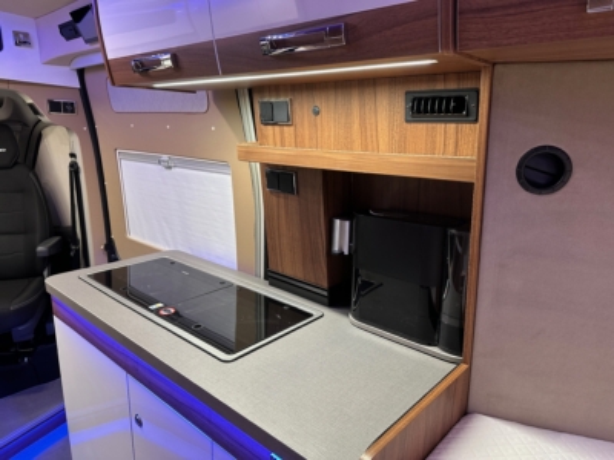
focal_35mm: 24
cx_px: 307
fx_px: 426
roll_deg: -2.0
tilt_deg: -13.6
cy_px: 230
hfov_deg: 71.6
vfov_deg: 56.8
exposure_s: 1/81
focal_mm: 6.86
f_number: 1.78
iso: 200
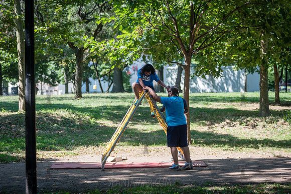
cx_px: 146
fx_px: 906
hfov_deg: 18.3
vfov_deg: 12.2
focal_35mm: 112
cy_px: 97
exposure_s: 1/640
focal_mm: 112
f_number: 3.2
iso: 200
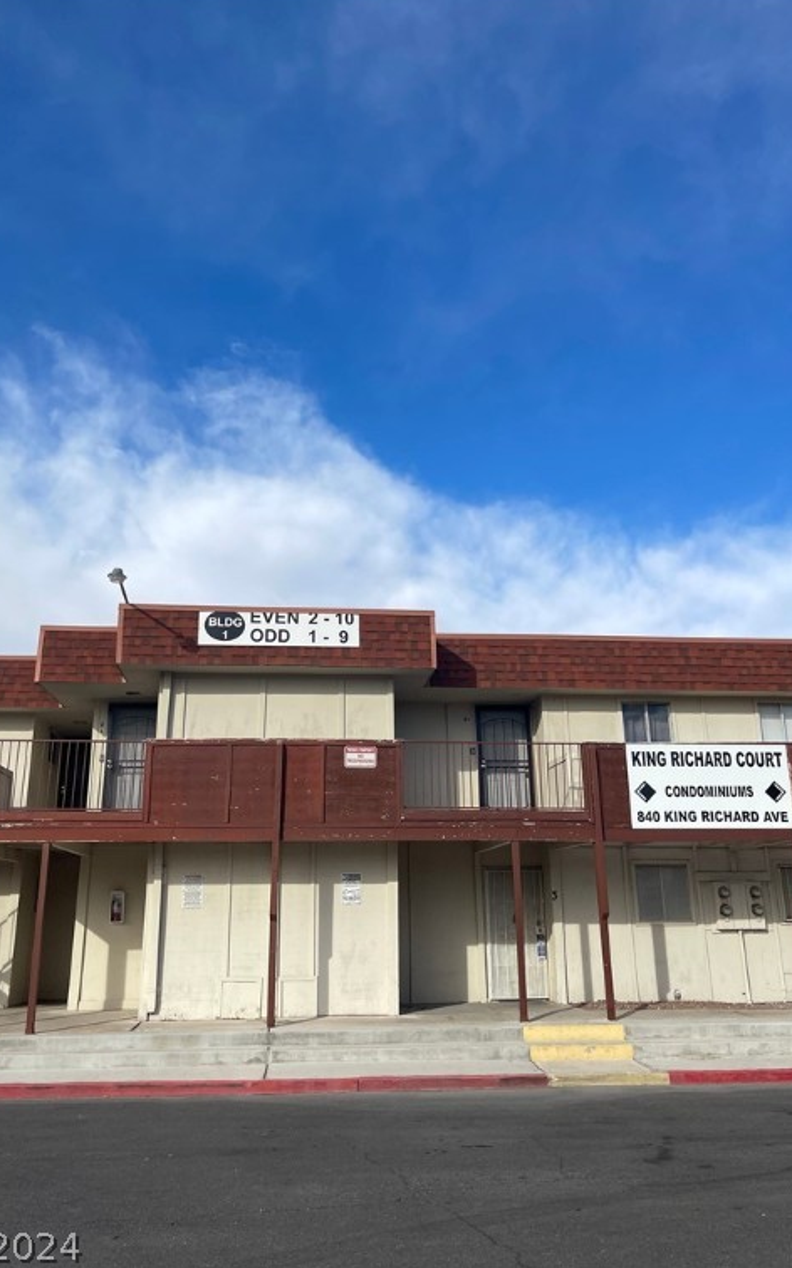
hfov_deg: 44.5
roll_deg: +0.3
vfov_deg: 66.5
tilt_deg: +15.8
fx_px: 968
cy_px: 631
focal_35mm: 28
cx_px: 381
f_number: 1.6
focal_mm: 5.1
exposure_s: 1/5128
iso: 50
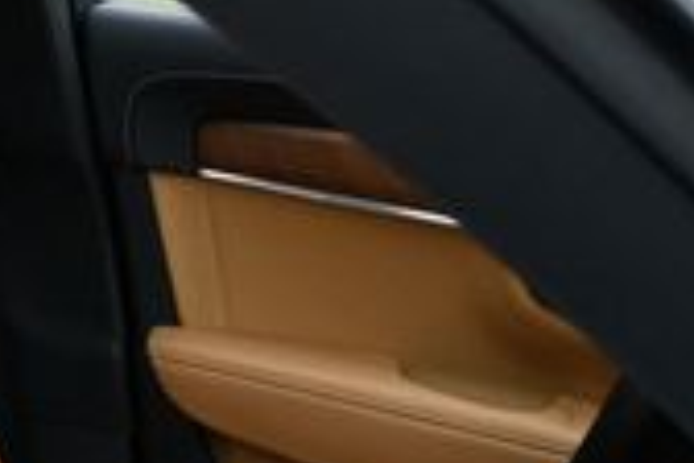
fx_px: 2641
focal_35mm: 137
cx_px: -483
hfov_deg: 13.7
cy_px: 550
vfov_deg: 9.9
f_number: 7.1
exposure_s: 1/250
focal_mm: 18
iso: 200
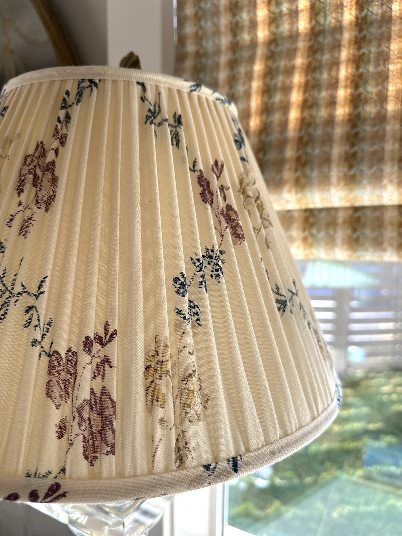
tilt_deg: -6.7
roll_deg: -0.9
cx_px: 201
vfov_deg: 71.6
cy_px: 268
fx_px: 372
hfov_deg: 56.8
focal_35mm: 24
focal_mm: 6.86
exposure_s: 1/359
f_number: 1.78
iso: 80
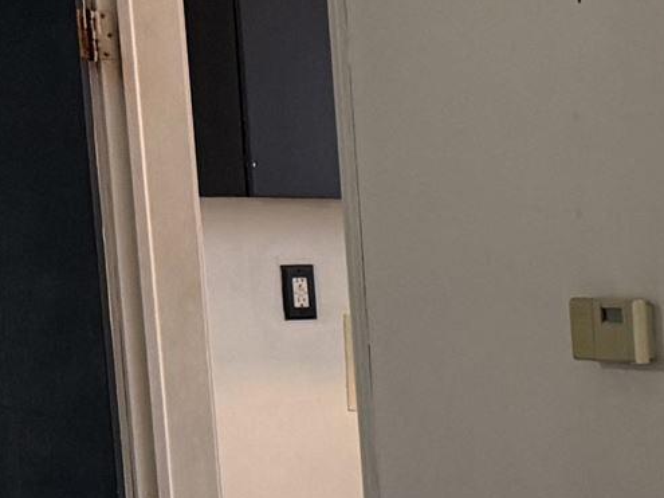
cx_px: 1772
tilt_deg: -9.2
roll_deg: -0.4
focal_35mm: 149
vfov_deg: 9.7
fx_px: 2857
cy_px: 749
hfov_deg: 10.6
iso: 160
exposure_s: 1/120
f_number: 1.78
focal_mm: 6.76
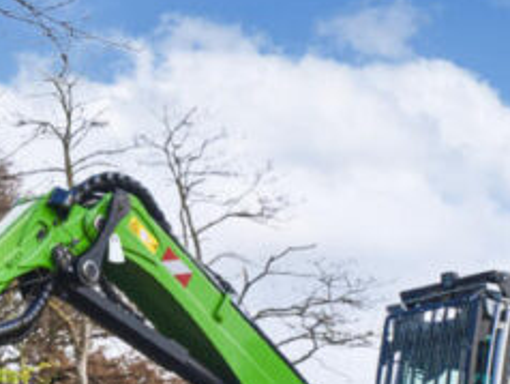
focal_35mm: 166
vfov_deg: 8.8
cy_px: 497
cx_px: 107
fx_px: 2448
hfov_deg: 11.9
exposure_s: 1/320
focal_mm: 28.3
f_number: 5.6
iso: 400
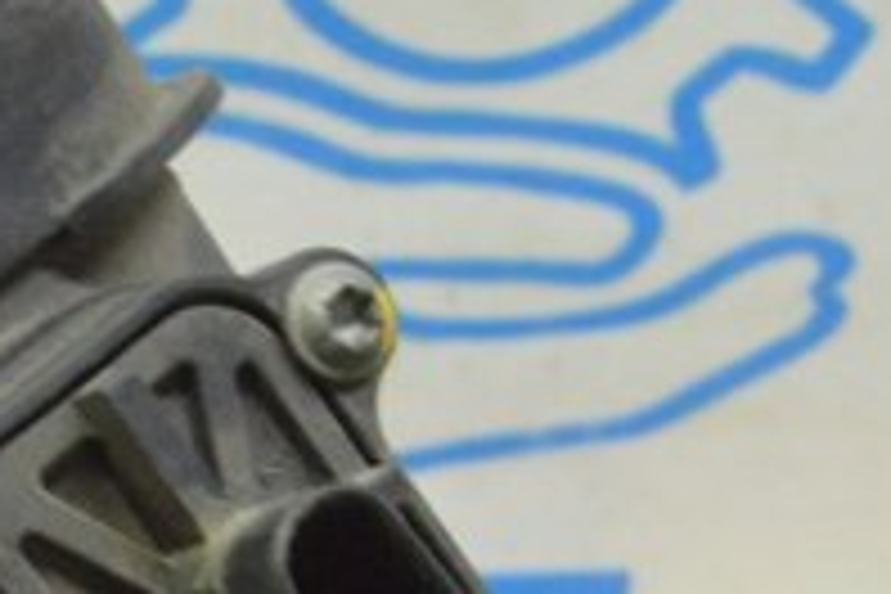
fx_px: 4554
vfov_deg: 7.4
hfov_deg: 11.0
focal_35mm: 184
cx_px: -58
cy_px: 691
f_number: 20
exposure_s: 1/20
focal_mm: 38
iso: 6400
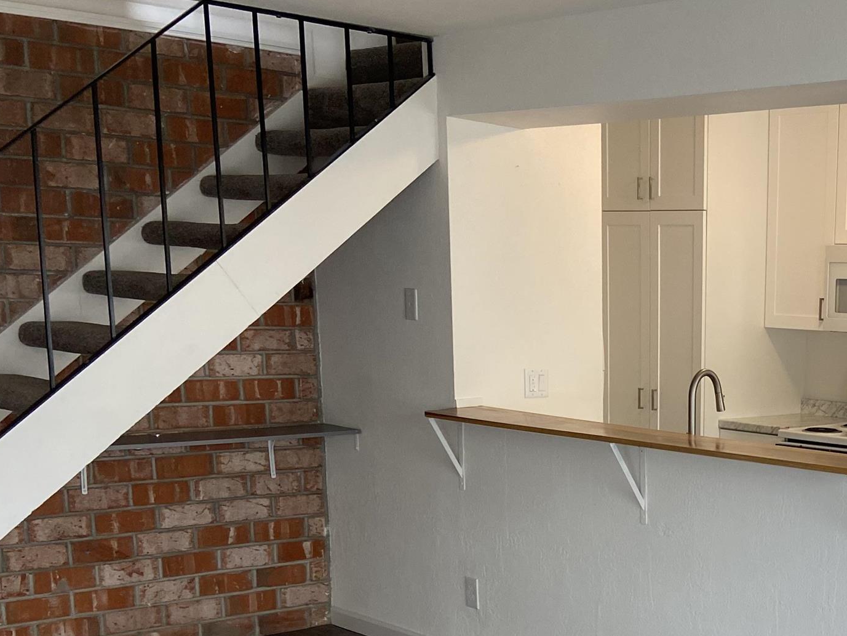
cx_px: 790
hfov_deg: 31.4
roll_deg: -1.7
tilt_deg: -13.7
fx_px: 1419
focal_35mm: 58
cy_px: 611
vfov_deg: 24.3
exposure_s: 1/121
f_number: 1.8
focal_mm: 4.25
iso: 100
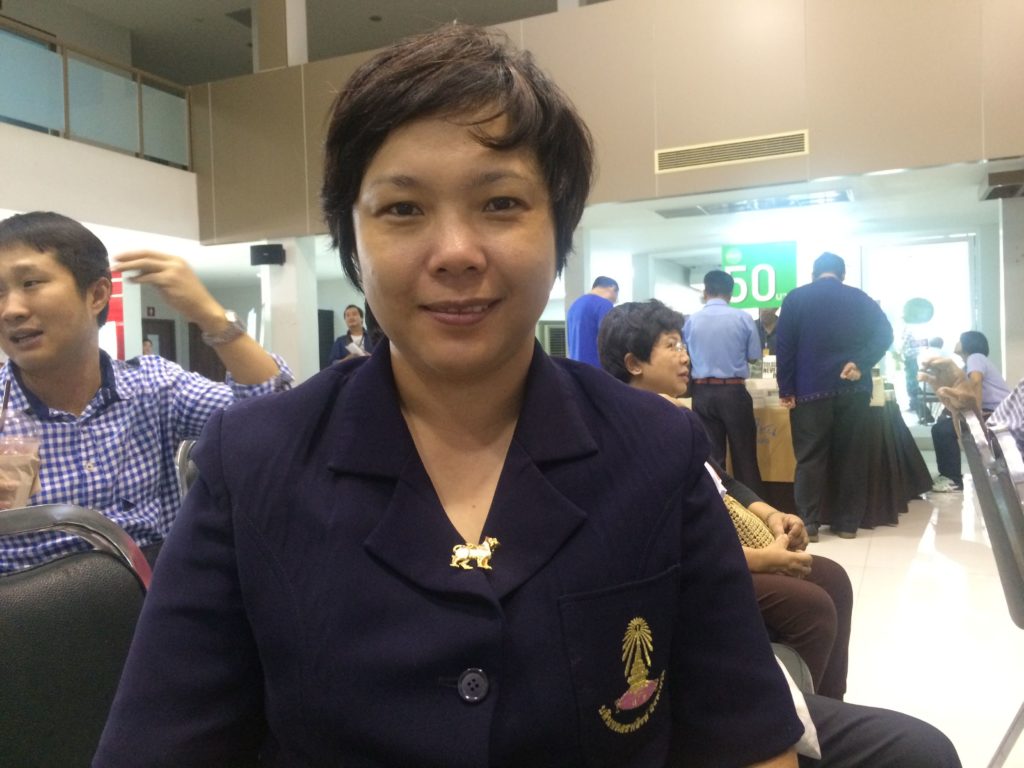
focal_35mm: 29
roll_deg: +1.7
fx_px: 858
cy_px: 384
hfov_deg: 61.7
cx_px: 512
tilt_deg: -0.6
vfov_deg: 48.2
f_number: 2.2
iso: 320
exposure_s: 1/33
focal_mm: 4.15
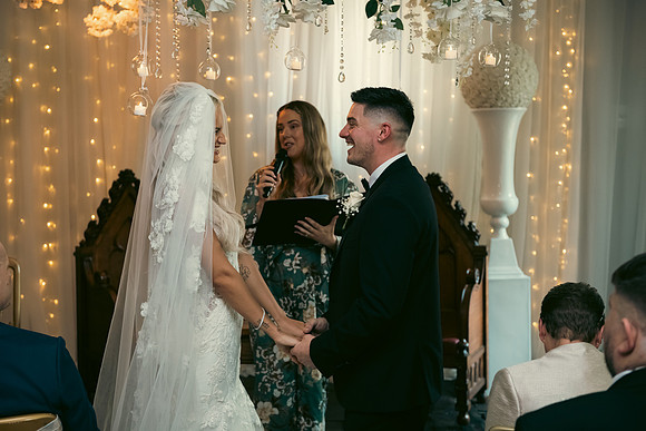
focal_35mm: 55
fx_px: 987
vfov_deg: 24.6
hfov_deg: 36.2
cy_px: 216
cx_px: 323
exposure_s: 1/160
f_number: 3.5
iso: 1250
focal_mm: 55
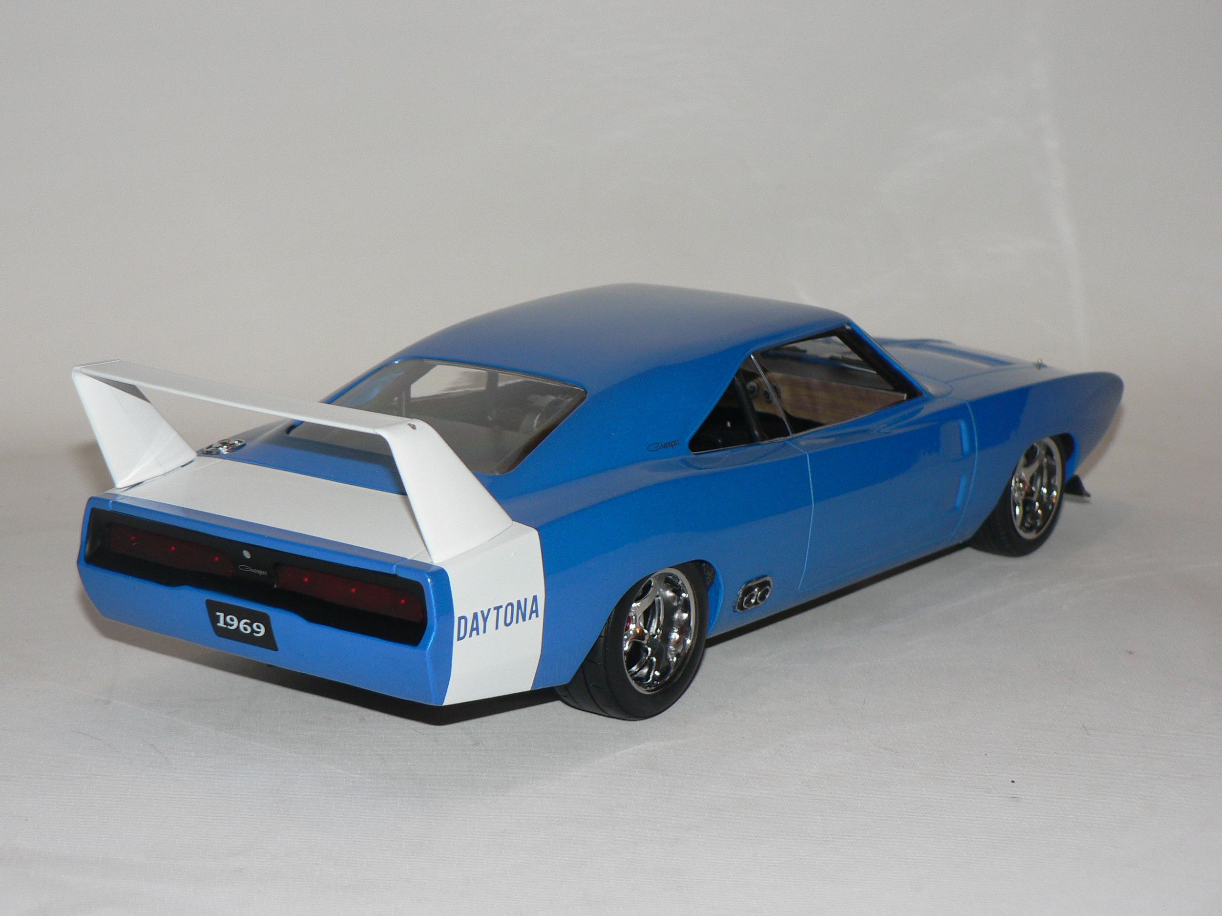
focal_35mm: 74
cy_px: 458
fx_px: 2612
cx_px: 611
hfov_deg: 26.3
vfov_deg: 19.9
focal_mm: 12.4
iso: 100
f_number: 3.2
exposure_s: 1/60
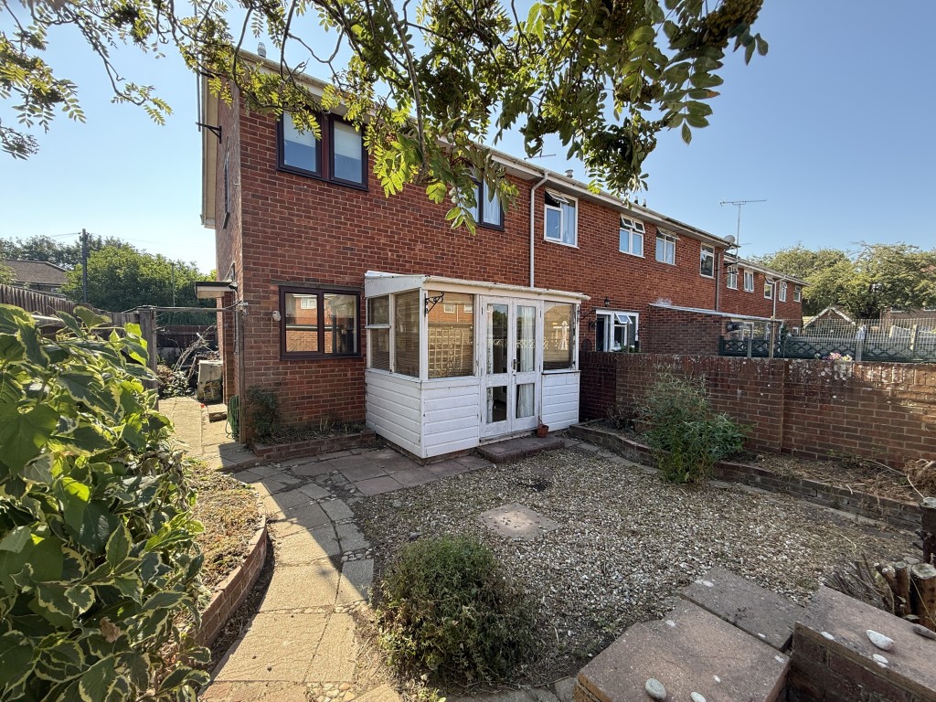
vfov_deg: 85.7
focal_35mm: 14
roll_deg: -0.3
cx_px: 468
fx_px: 379
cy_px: 351
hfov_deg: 102.1
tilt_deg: -2.0
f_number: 2.2
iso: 50
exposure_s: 1/313
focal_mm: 2.22
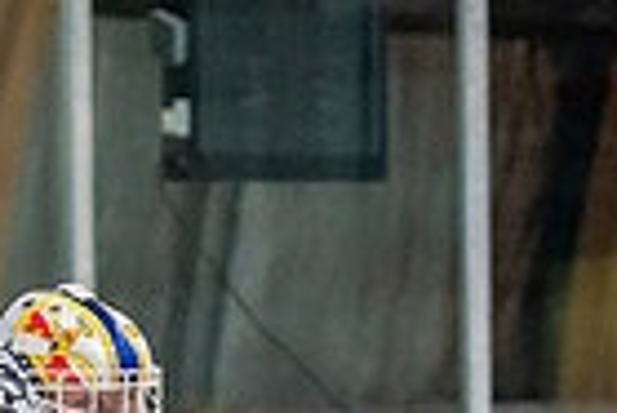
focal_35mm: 579
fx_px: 9934
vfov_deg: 2.4
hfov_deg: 3.6
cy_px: 824
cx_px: 251
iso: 2000
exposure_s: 1/640
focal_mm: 112
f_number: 3.2
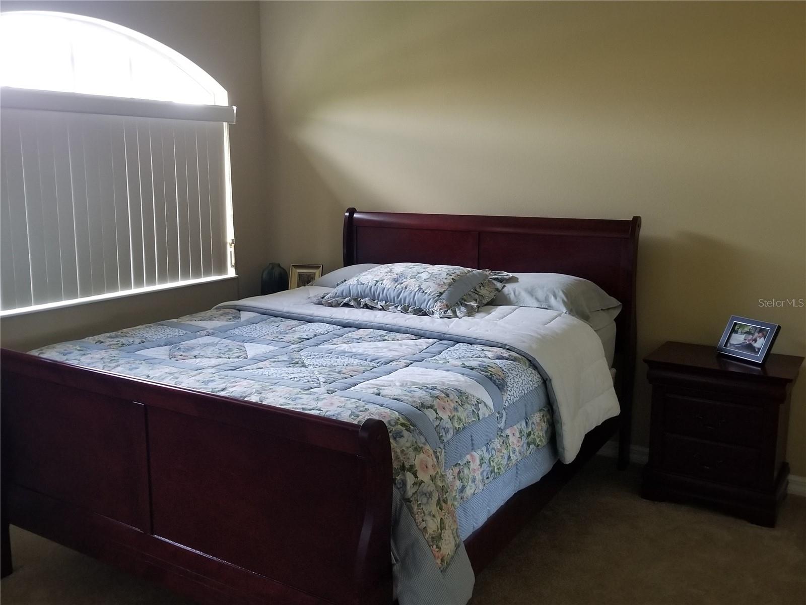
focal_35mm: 26
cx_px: 403
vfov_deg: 53.1
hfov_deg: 67.3
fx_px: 605
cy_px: 302
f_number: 1.7
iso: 200
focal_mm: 4.25
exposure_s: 1/13
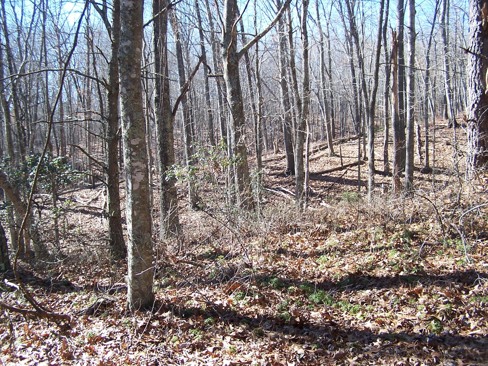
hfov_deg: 49.0
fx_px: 536
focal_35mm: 38
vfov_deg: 37.7
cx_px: 244
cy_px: 183
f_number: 2.8
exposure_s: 1/180
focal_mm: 6.3
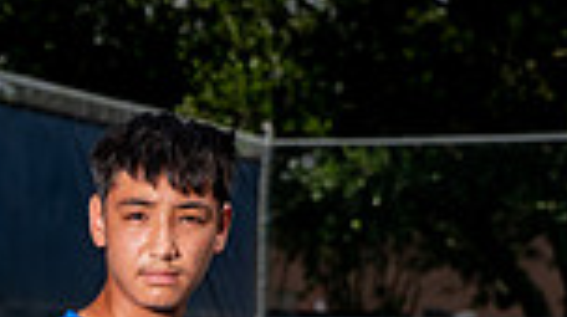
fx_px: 2702
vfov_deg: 6.4
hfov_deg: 11.9
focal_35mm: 180
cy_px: 772
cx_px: 127
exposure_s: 1/1600
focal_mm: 58
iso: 100
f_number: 4
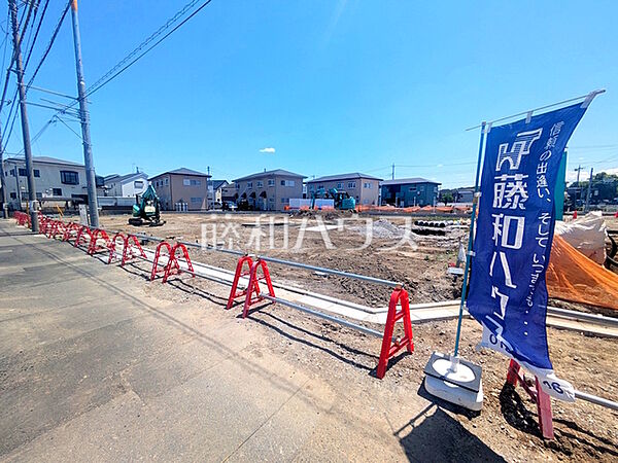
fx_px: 250
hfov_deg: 102.1
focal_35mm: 14
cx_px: 309
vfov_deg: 85.7
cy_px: 232
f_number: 2.2
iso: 45
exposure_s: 1/1965
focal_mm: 1.83
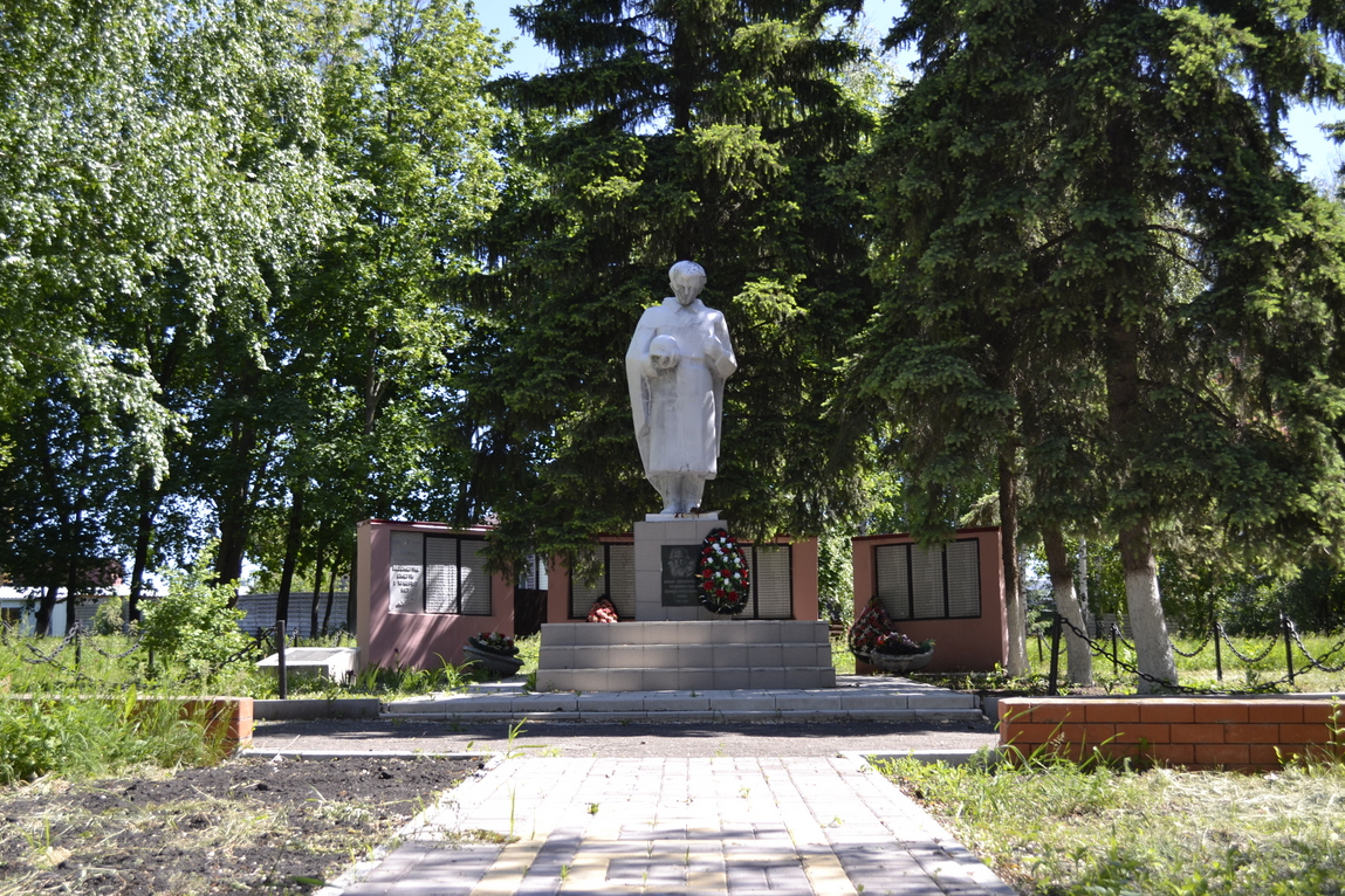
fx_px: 1756
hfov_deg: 41.9
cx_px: 693
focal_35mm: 47
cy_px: 434
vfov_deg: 28.6
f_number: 4.5
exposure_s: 1/160
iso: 100
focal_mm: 30
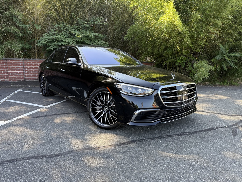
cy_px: 91
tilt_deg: -9.1
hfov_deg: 71.6
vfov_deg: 56.8
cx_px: 121
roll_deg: -3.0
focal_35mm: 24
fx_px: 168
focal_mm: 6.76
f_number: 1.78
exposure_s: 1/401
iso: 100
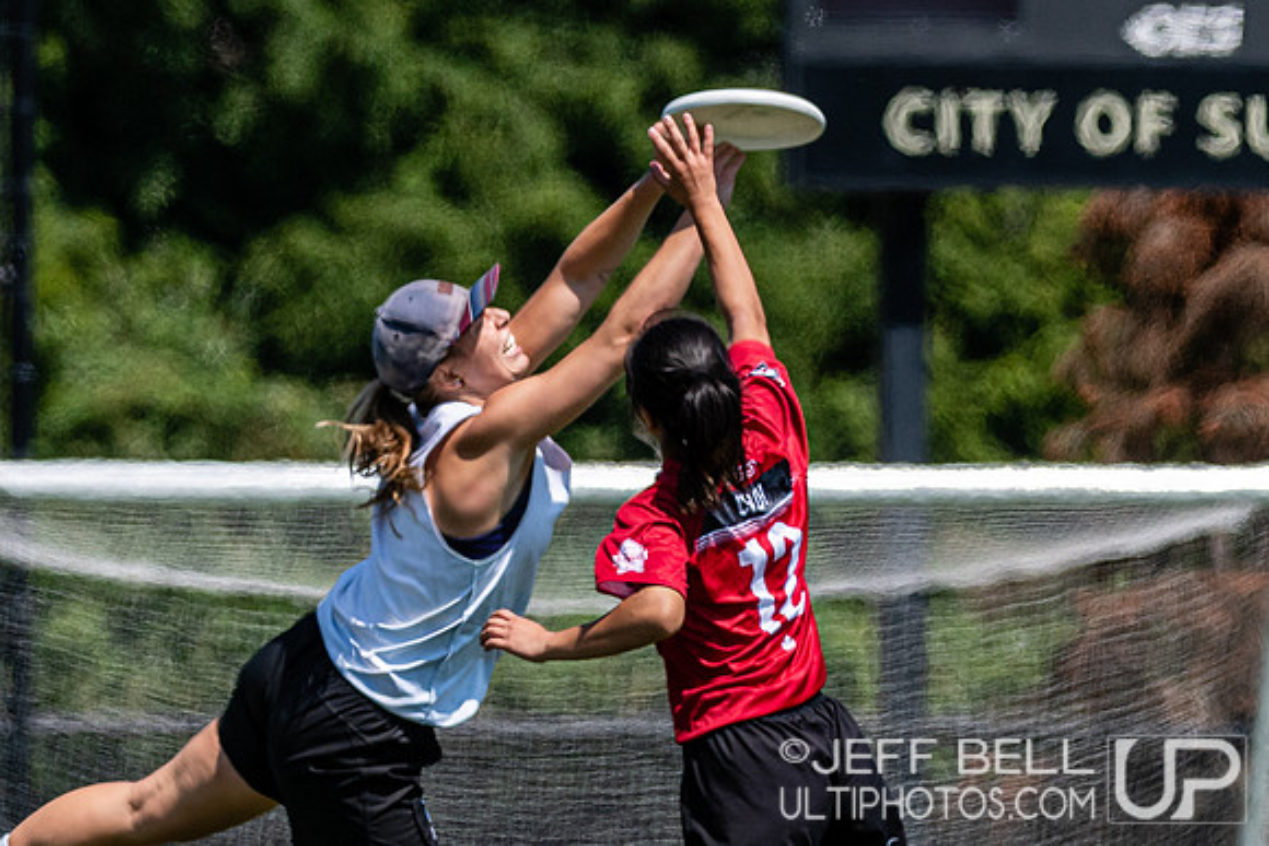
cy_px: 700
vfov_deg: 1.5
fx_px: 31676
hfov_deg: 2.3
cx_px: 634
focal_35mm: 898
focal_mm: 270
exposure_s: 1/2500
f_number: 4
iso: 200
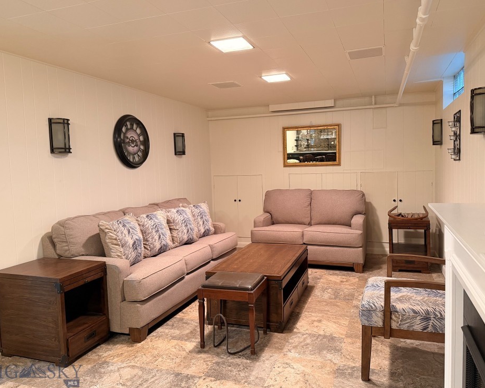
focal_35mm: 26
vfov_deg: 54.9
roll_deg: +2.3
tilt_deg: -4.2
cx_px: 250
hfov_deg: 66.0
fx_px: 373
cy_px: 192
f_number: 1.78
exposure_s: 1/60
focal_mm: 6.76
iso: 320
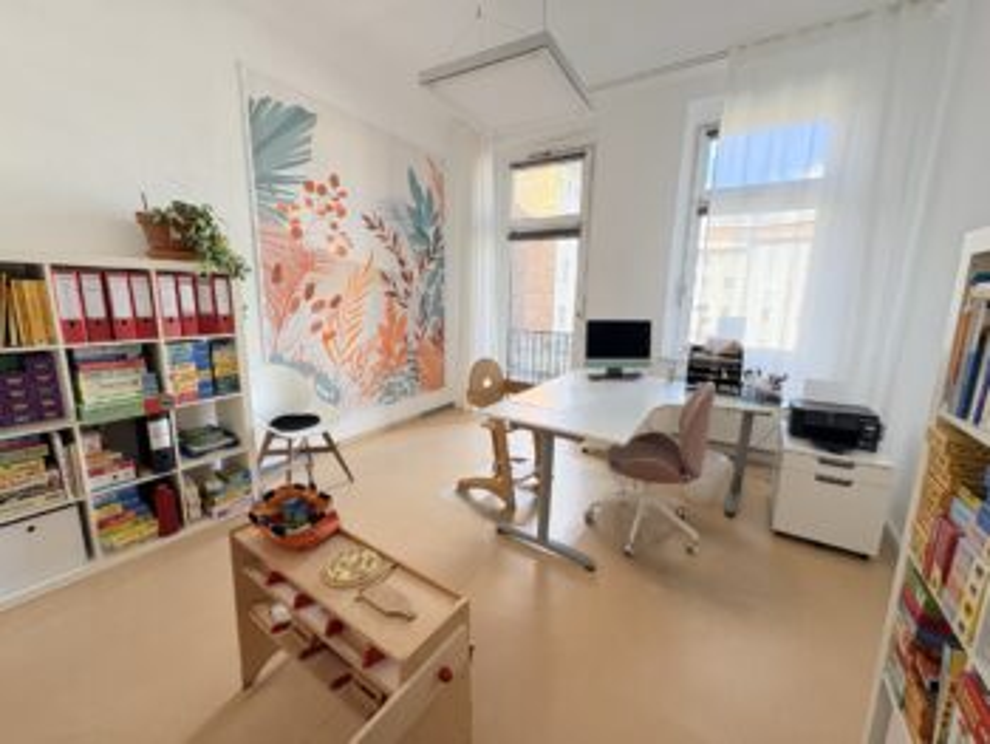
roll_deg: -0.9
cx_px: 495
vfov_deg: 85.7
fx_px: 401
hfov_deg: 102.0
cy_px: 372
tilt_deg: -10.8
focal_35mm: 14
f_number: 2.2
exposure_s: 1/99
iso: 200
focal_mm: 2.22
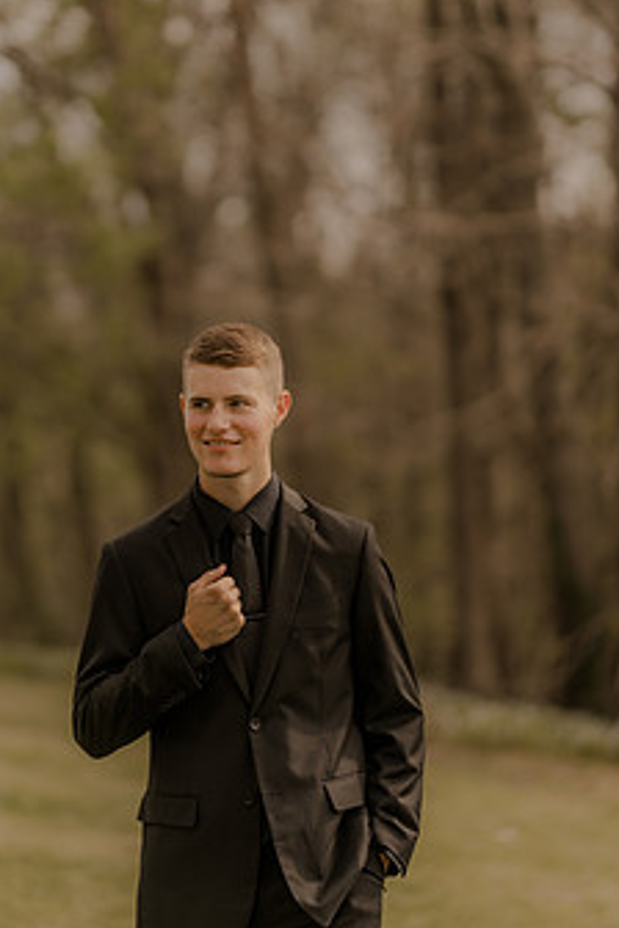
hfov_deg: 12.0
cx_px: 232
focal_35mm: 114
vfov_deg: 17.9
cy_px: 384
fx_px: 2940
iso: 160
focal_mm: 85
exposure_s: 1/3200
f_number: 1.4
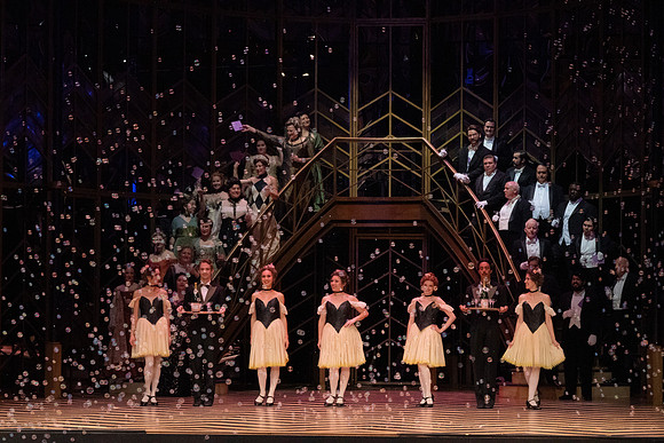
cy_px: 222
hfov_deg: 18.1
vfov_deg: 12.1
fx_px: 2085
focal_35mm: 113
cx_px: 332
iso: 12800
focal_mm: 113
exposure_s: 1/400
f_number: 16
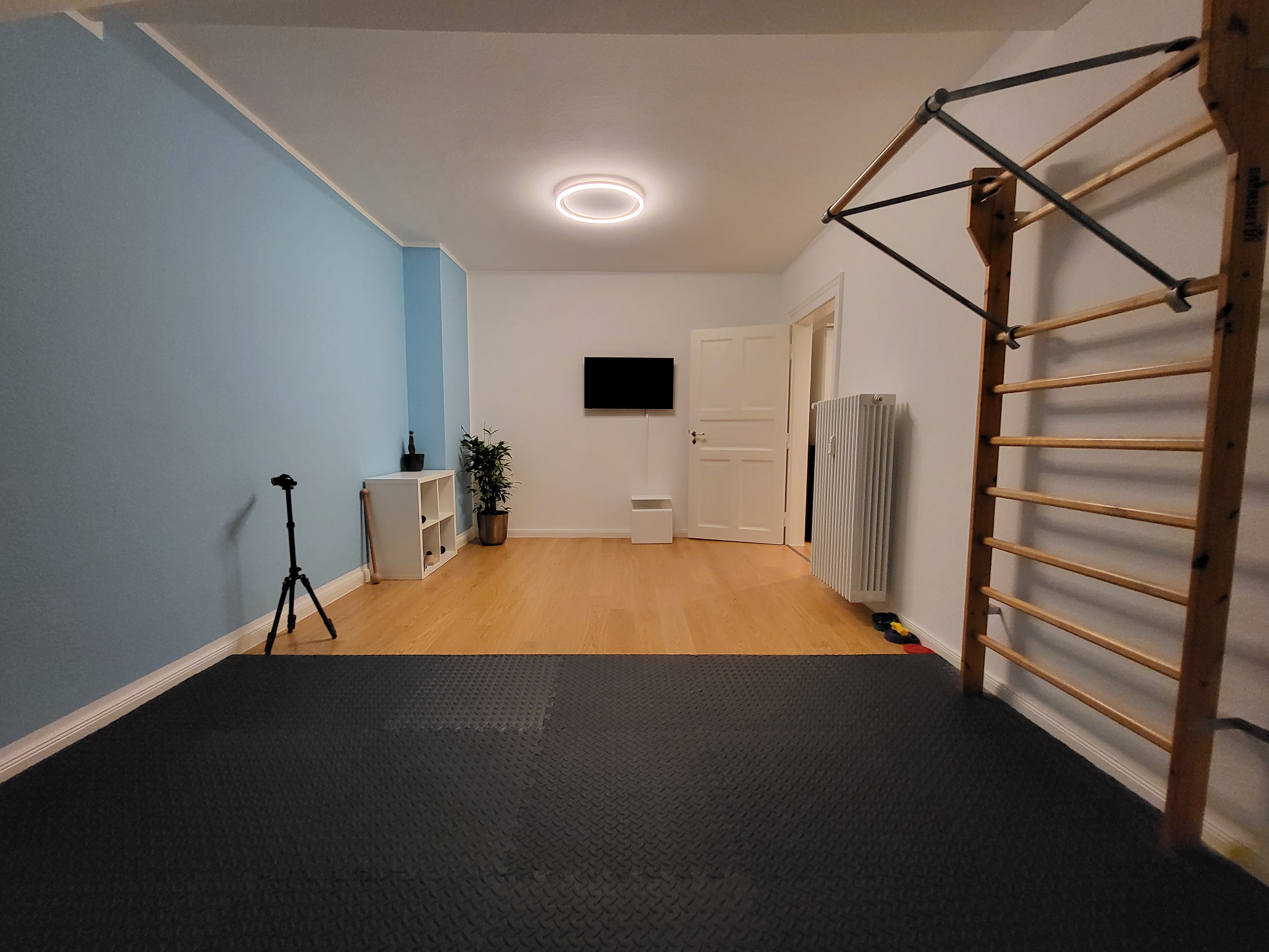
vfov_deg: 89.9
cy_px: 476
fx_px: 477
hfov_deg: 106.2
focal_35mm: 13
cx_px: 634
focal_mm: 1.74
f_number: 2.2
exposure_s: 1/33
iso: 640
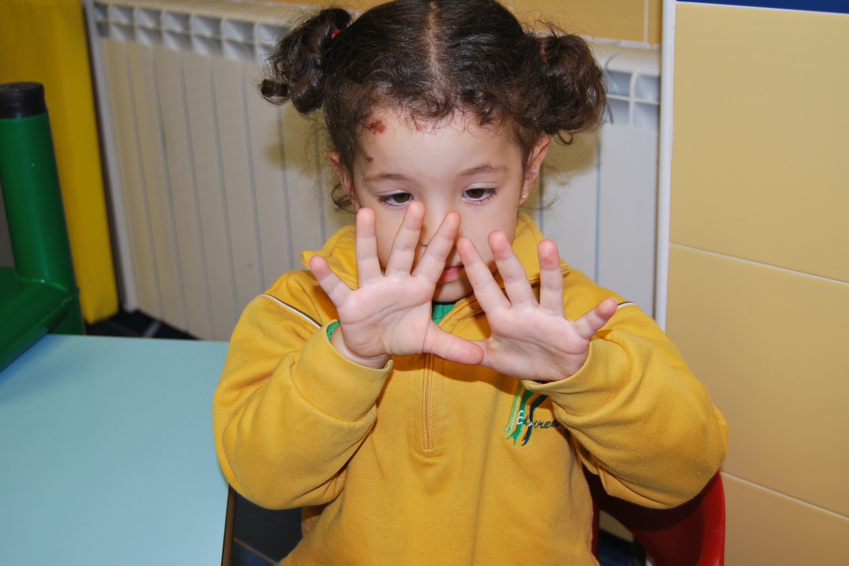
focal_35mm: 48
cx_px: 430
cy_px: 287
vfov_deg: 28.4
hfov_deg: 41.5
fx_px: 1120
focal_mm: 31
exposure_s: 1/60
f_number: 4.5
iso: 200
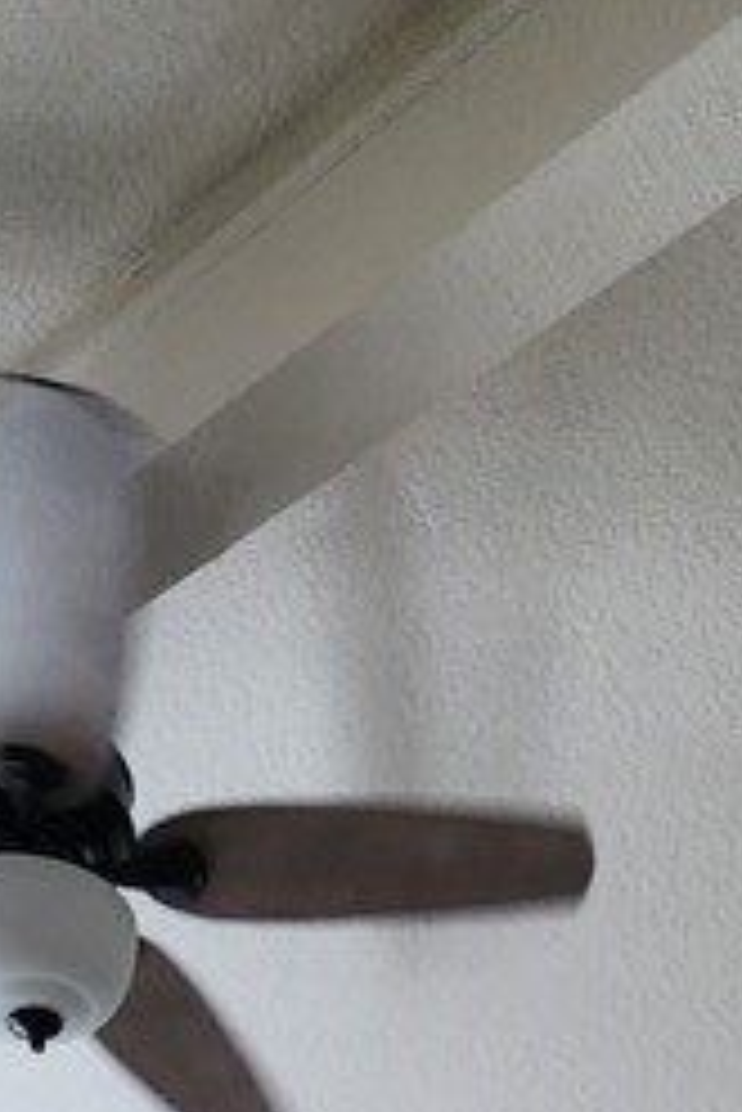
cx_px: 544
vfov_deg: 19.4
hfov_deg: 24.0
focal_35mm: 56
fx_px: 1729
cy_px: 2224
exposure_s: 1/120
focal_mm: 2.2
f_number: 2.2
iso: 100
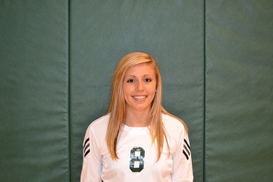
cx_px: 136
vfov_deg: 29.8
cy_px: 91
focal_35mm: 45
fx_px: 341
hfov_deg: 43.6
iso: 1000
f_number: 4.5
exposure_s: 1/60
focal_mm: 30
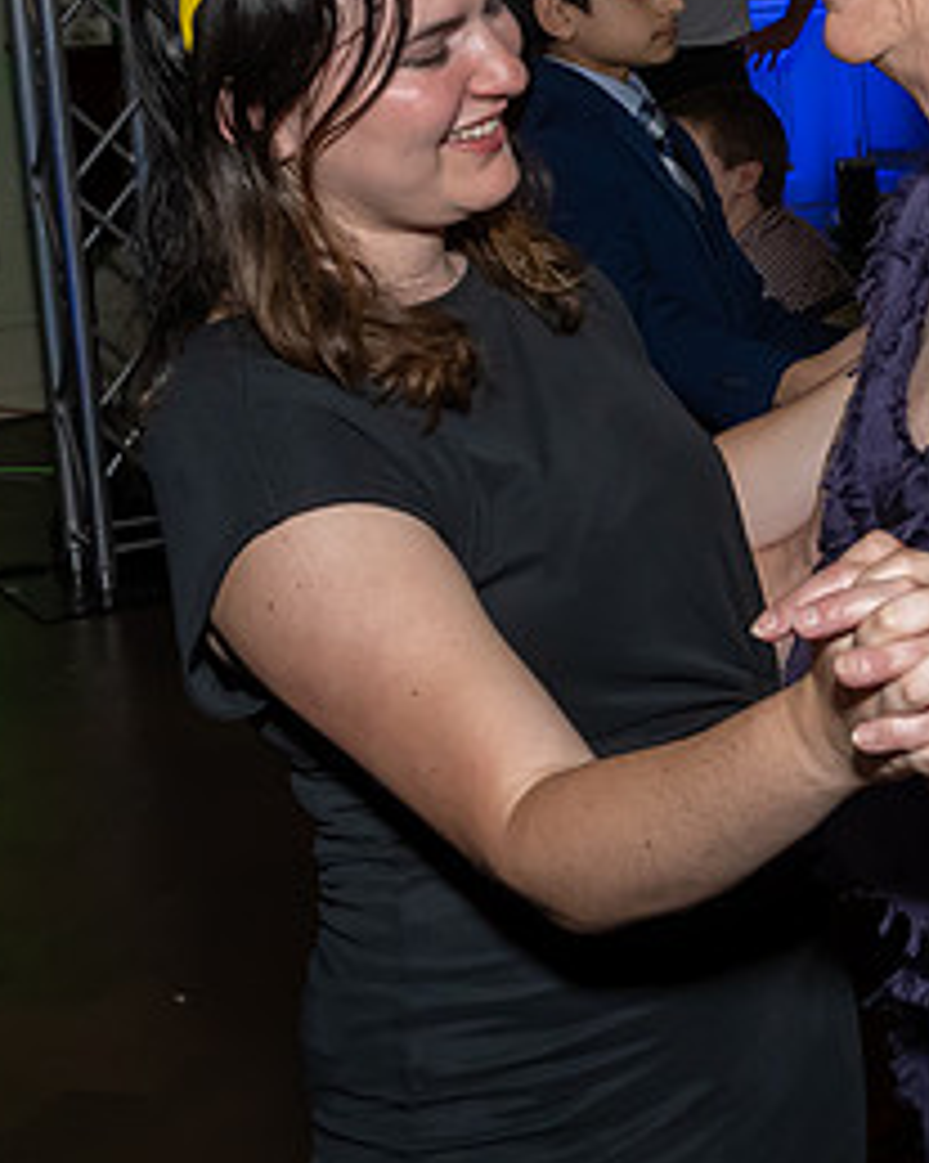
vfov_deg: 21.6
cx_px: 1016
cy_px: 291
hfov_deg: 16.9
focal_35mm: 88
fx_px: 3026
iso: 1000
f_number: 7.1
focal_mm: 22
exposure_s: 1/250
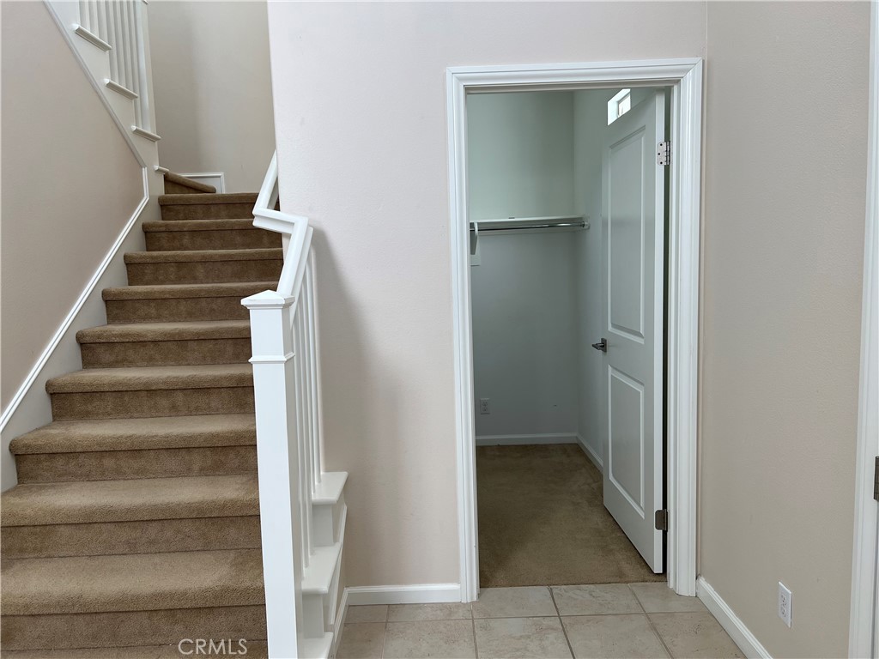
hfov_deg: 67.3
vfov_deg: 53.1
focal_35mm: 26
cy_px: 330
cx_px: 440
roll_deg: +2.9
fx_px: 660
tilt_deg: -7.1
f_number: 1.5
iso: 32
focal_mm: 5.7
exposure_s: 1/121
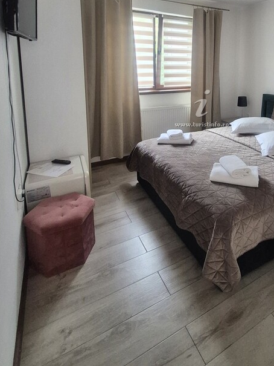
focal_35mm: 22
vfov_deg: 72.2
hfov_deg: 58.7
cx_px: 196
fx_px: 232
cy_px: 102
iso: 640
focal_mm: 1.74
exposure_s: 1/50
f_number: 2.2
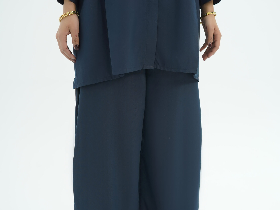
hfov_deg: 37.5
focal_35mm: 51
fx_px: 413
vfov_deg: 28.5
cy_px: 125
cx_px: 140
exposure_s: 1/125
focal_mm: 35
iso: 400
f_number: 4
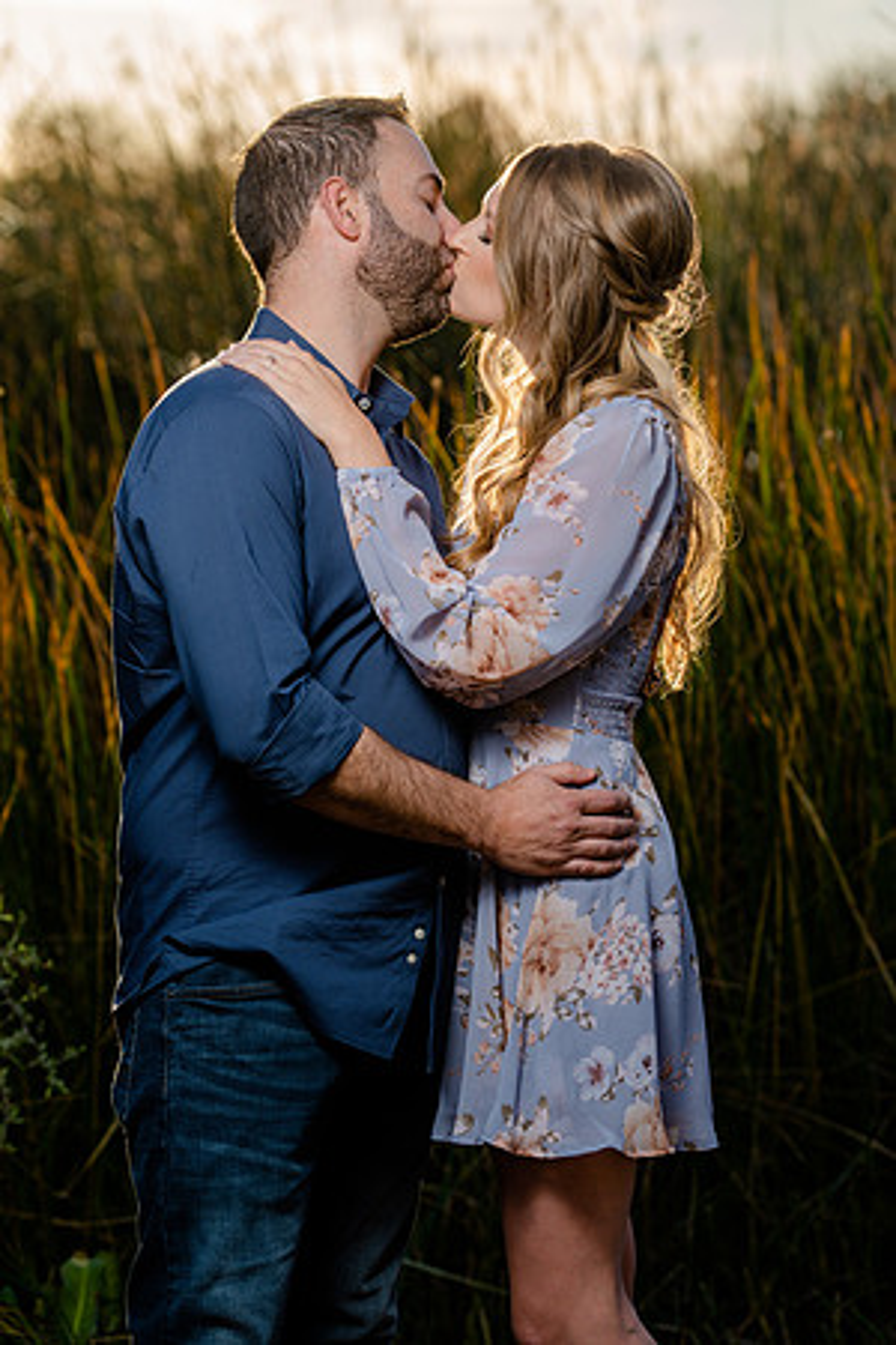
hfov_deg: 10.5
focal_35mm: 131
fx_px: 4890
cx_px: 448
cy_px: 672
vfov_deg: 15.6
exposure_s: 1/250
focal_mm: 131
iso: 50
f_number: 5
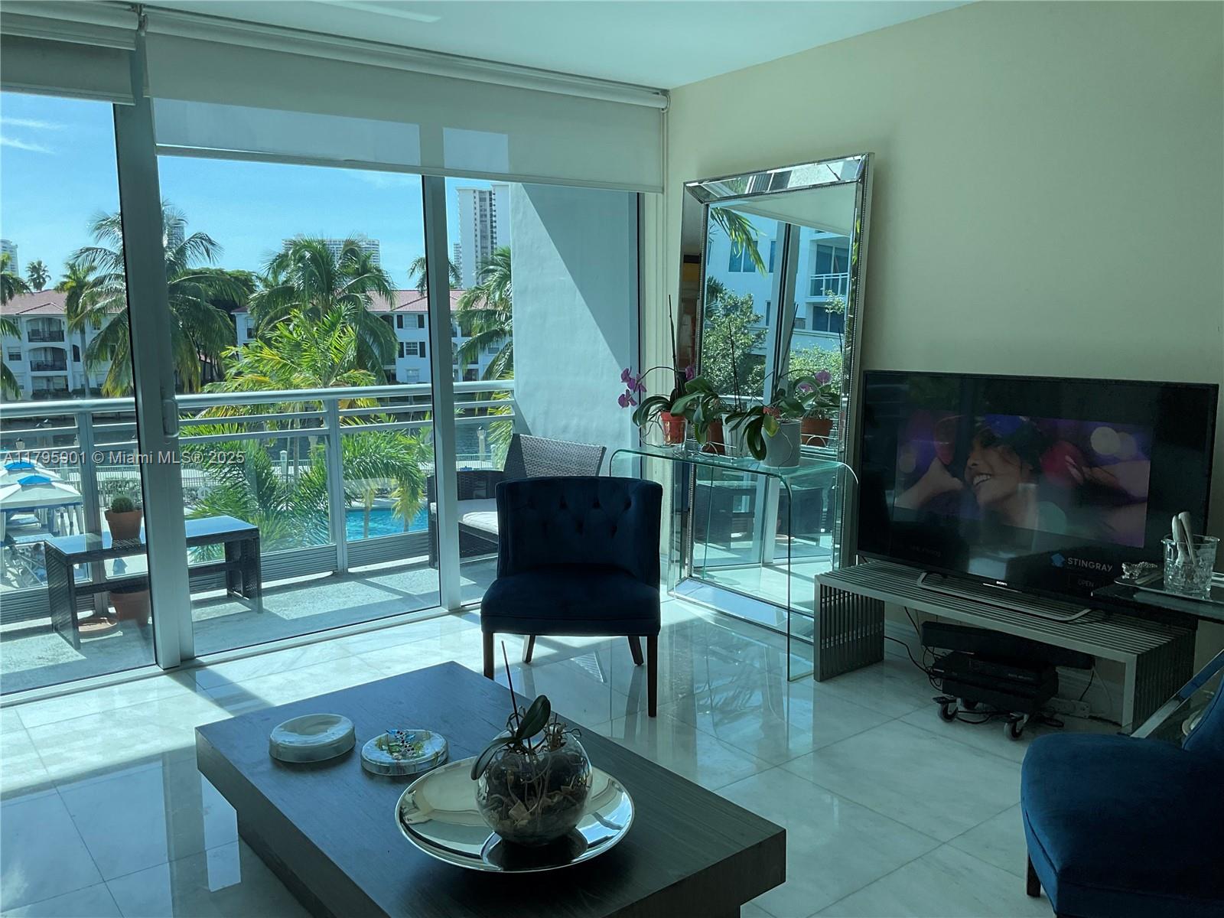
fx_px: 1025
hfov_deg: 61.7
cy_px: 459
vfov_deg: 48.2
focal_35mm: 29
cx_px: 612
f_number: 1.8
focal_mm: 3
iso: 16
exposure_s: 1/422
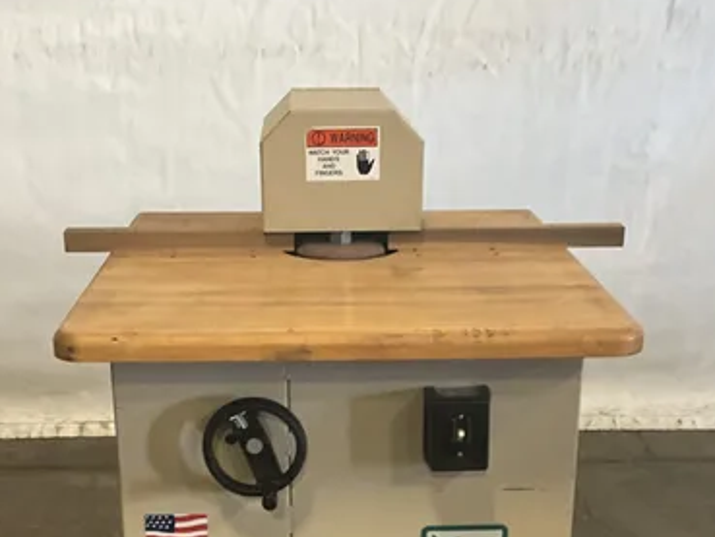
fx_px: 1219
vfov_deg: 24.4
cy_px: 439
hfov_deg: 32.7
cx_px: 355
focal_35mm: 59
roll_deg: +0.0
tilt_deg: -19.2
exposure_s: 1/60
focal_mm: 3
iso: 250
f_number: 1.8
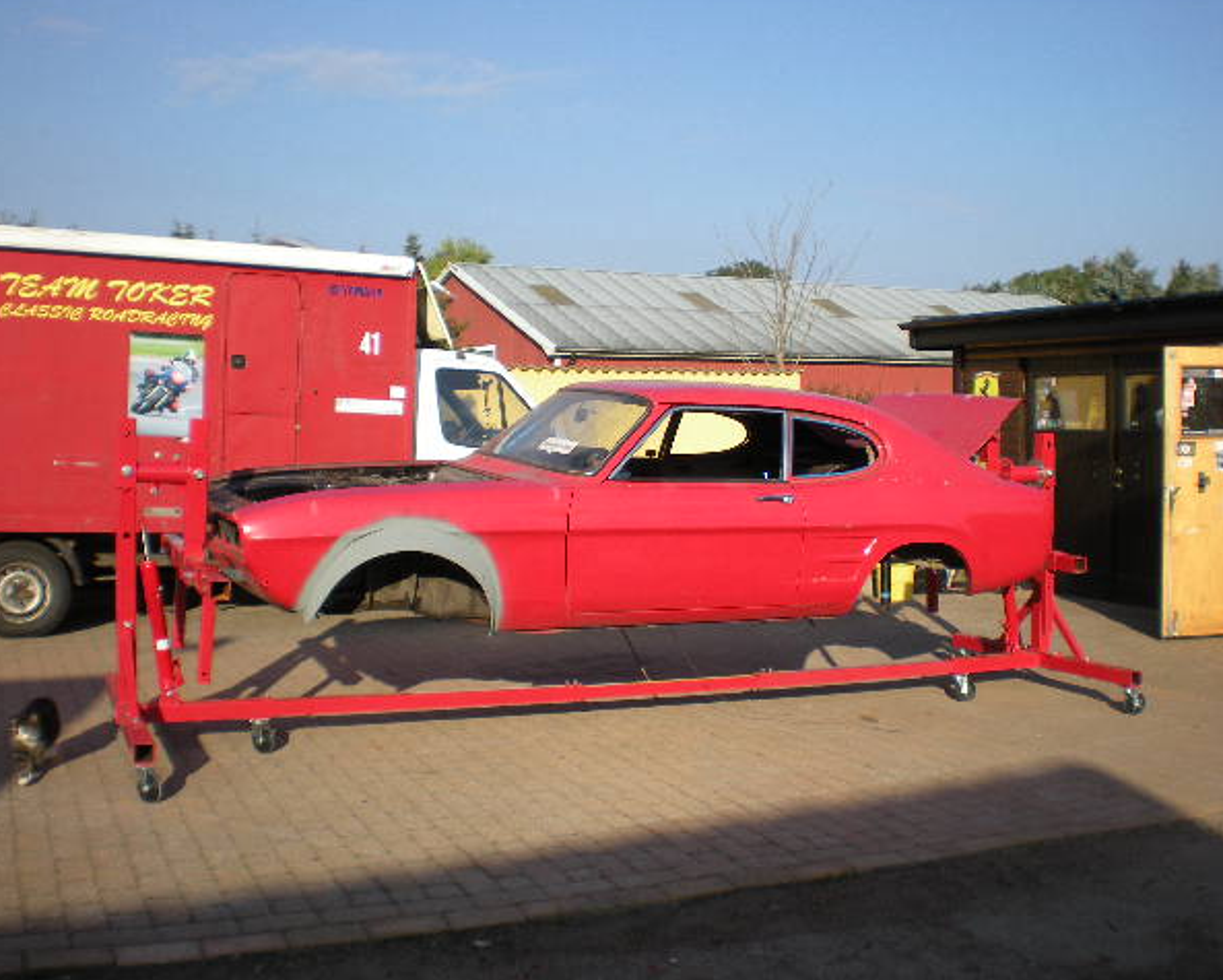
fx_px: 1449
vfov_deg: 37.4
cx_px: 648
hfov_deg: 45.8
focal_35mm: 40
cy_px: 487
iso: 64
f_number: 4.6
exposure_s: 1/376
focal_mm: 6.3
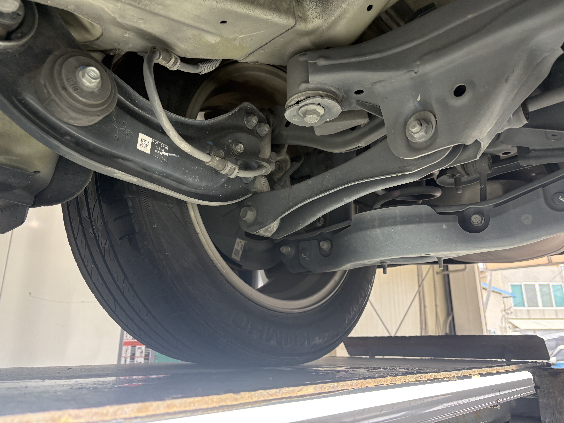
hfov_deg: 67.3
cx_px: 282
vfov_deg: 53.1
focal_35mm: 26
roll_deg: -0.1
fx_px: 424
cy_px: 212
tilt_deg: +19.9
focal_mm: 5.96
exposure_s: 1/144
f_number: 1.6
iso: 125
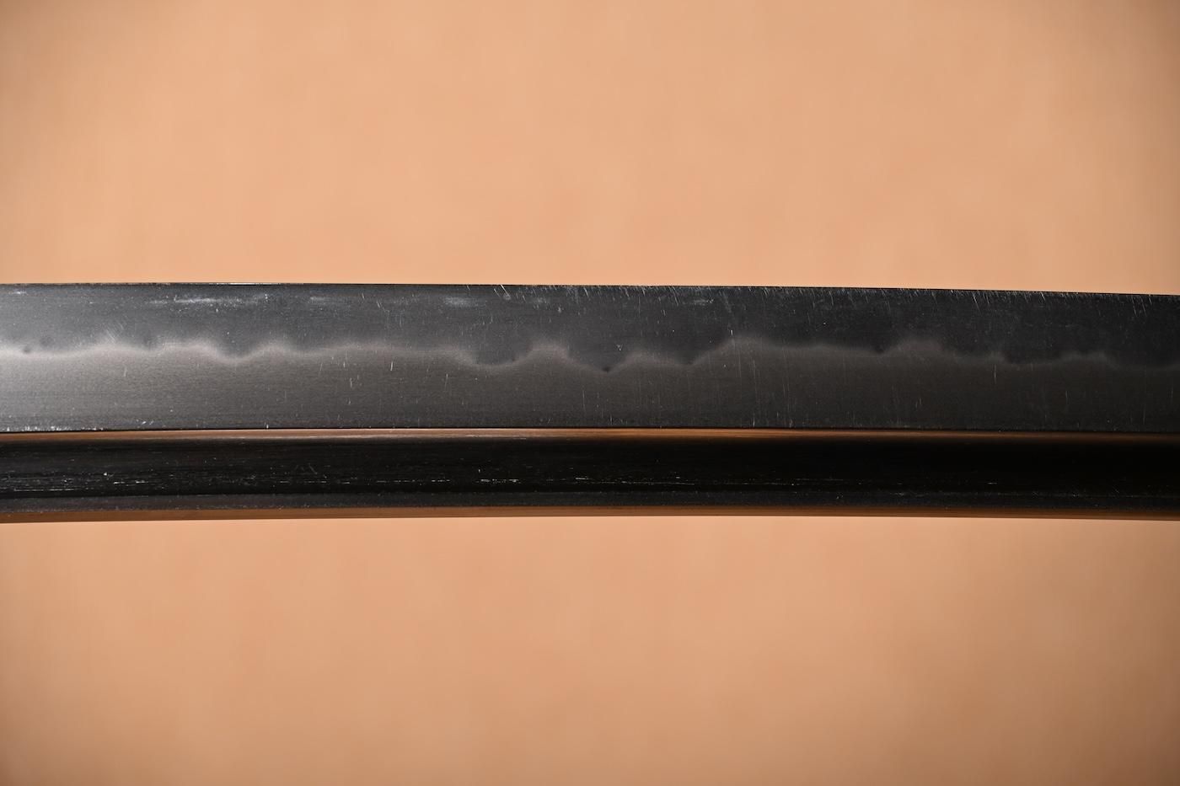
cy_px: 393
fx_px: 4080
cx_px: 590
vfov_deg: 11.0
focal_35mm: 124
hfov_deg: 16.5
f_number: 5.3
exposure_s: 1/3
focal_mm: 83
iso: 100
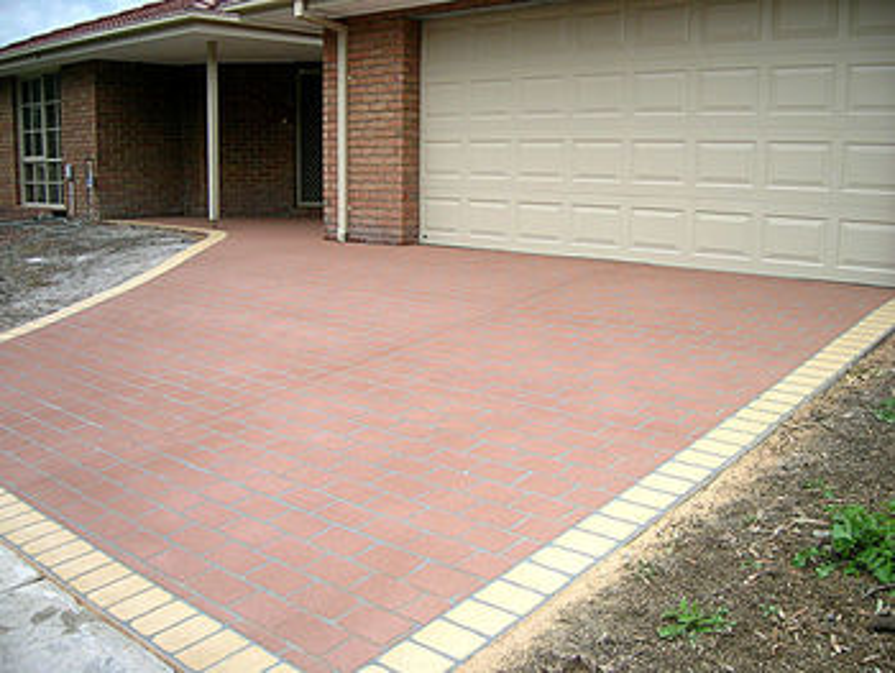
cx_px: 448
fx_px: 906
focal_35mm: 35
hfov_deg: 52.6
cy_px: 336
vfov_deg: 40.7
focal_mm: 5.4
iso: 50
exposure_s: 1/328
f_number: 2.8
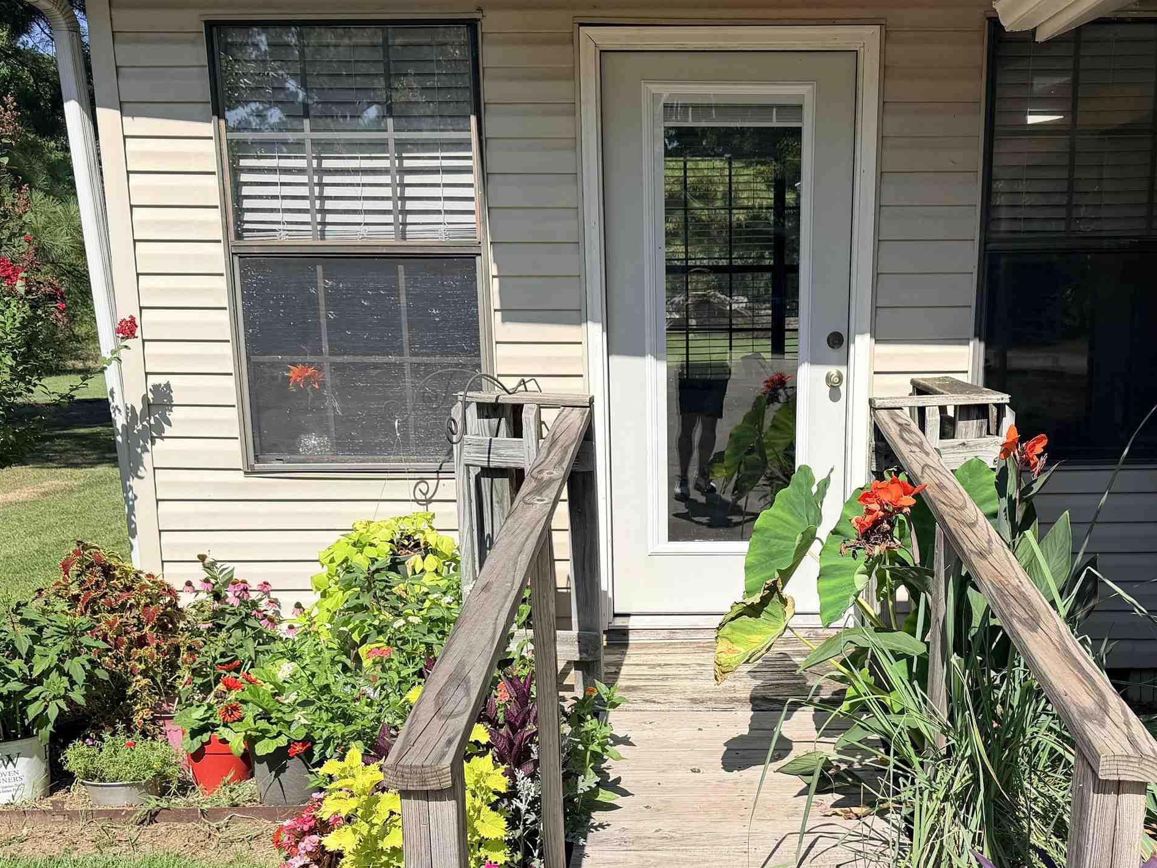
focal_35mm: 39
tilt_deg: -13.6
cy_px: 607
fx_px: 1304
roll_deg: +0.0
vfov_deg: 36.3
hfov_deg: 47.4
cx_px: 728
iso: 80
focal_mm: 6.76
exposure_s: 1/4975
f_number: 1.78
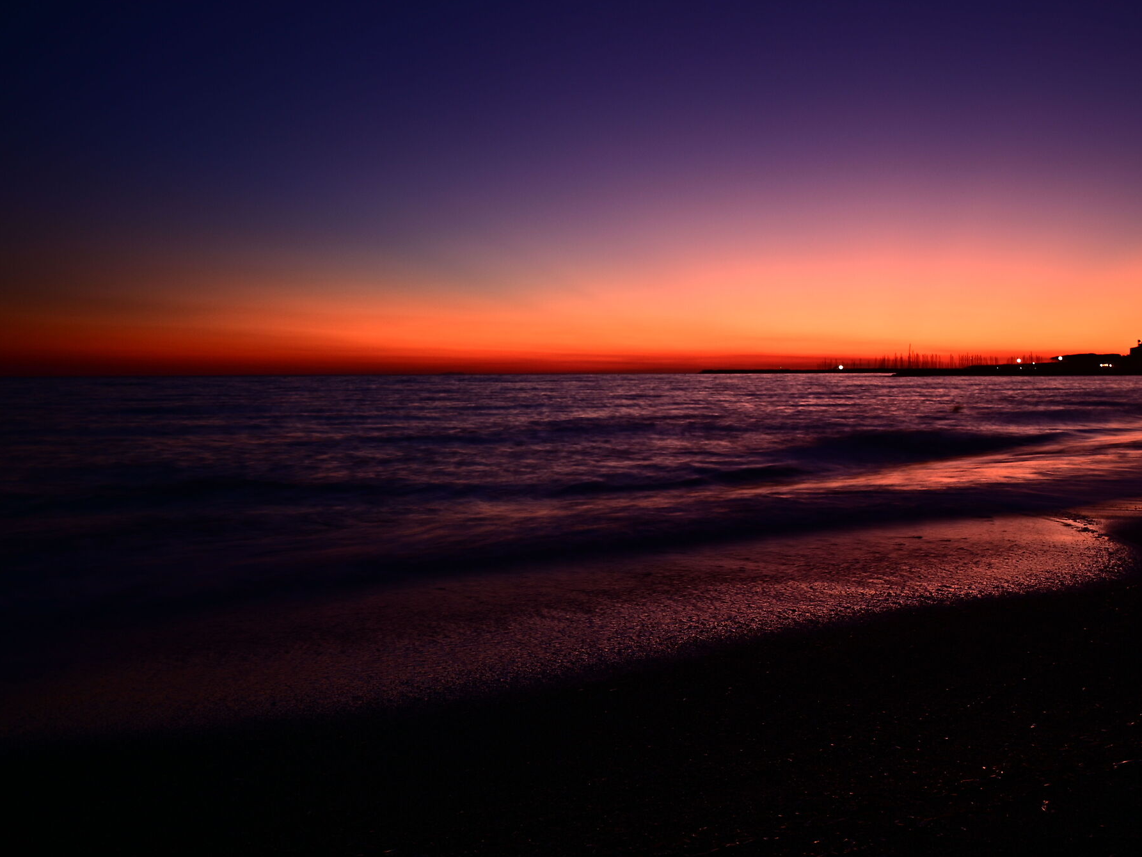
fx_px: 1023
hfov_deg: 57.8
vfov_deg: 45.4
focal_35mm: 31
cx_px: 694
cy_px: 447
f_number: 6.3
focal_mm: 24
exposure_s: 1/1.3
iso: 100
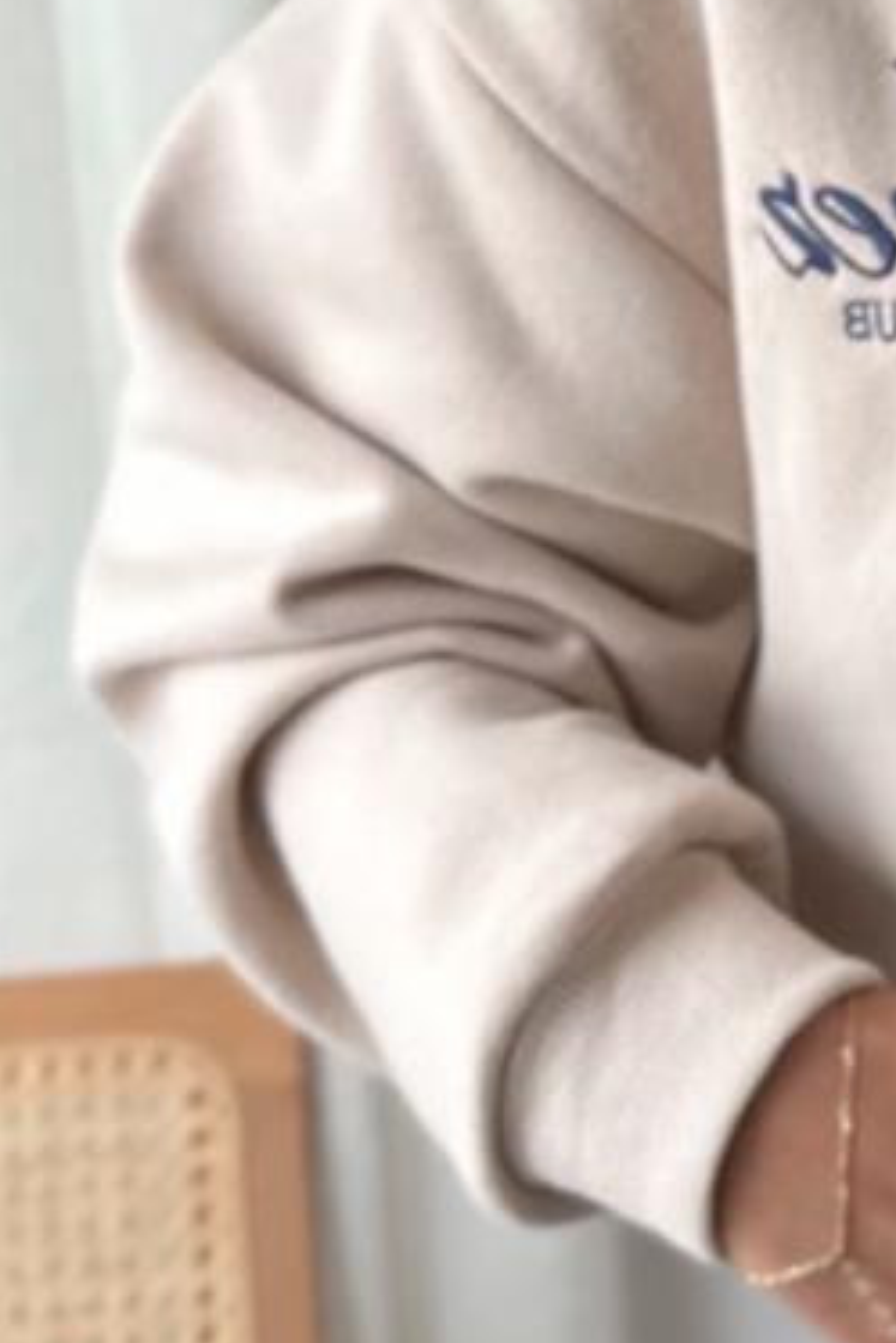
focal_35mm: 107
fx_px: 3991
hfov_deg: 11.8
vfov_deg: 18.9
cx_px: 1626
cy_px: 288
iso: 250
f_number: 1.78
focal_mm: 6.86
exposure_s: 1/78
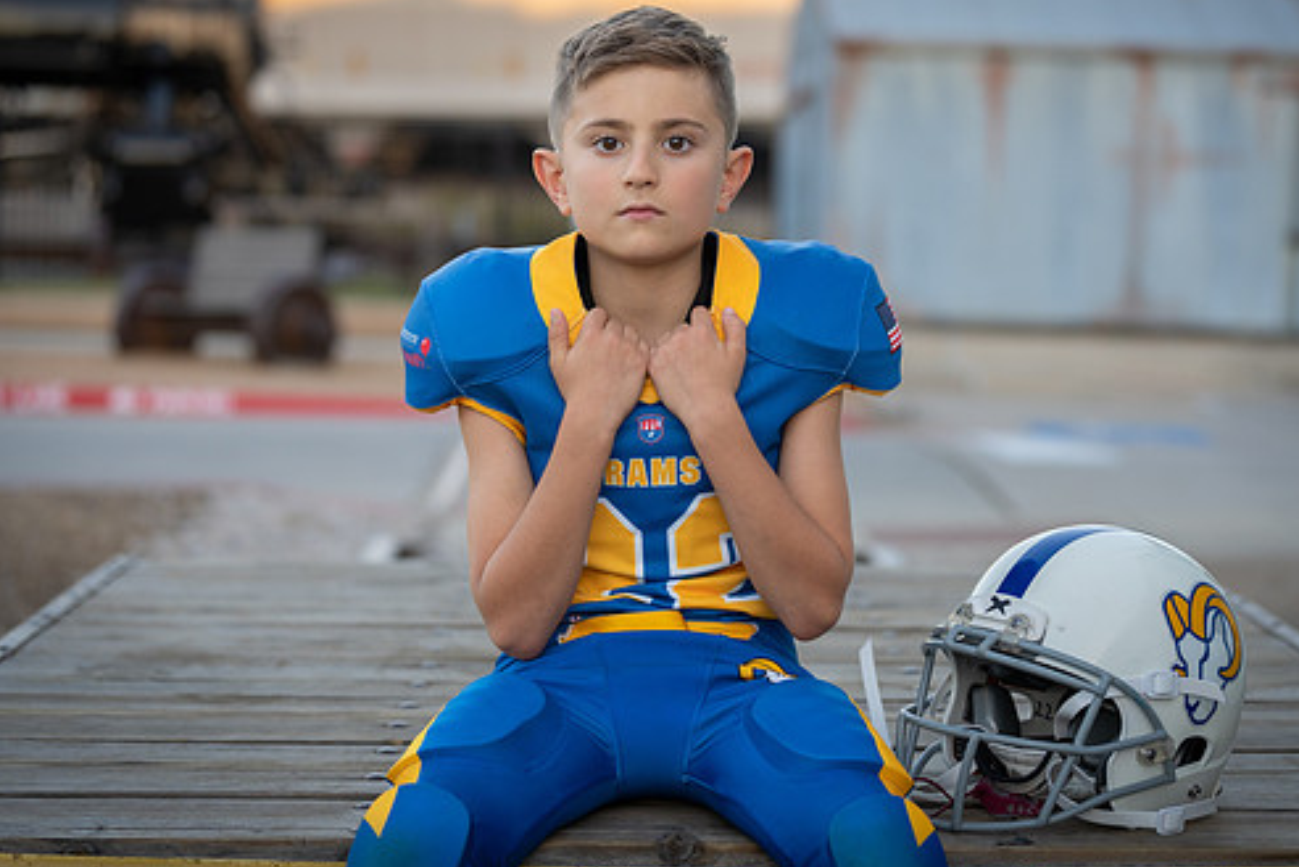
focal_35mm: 86
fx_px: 3104
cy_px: 376
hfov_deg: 23.6
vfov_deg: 15.9
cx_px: 698
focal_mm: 72
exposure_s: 1/320
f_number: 2.8
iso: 320
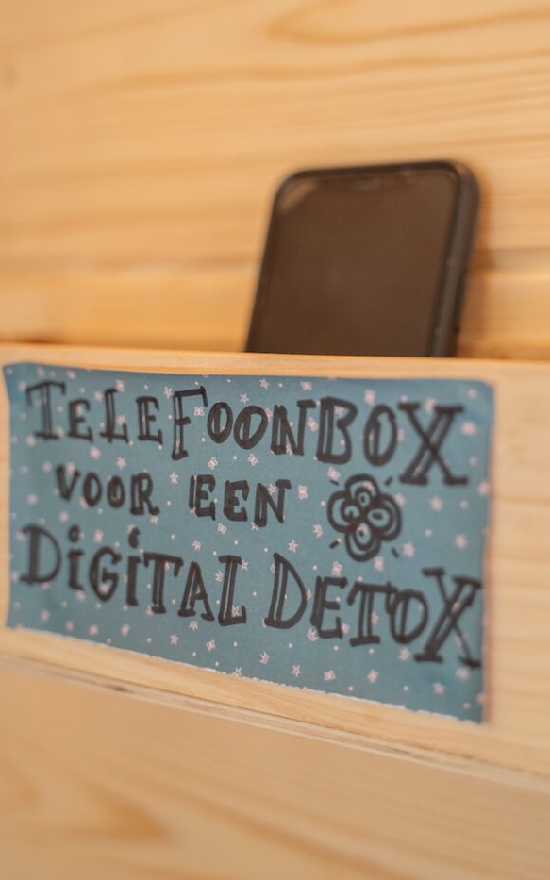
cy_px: 391
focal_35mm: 57
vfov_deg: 35.6
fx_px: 1367
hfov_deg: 22.7
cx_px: 321
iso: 800
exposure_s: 1/50
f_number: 2.8
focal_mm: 47
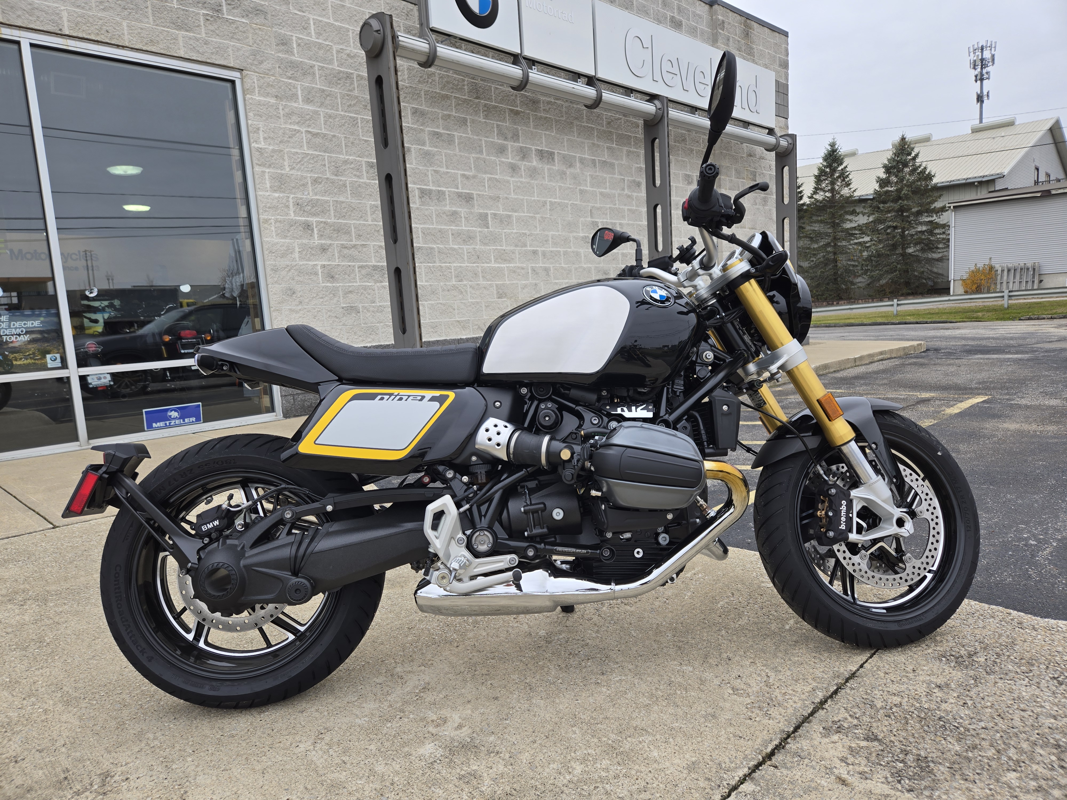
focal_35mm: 23
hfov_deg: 73.9
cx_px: 534
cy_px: 400
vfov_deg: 58.9
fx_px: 709
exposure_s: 1/318
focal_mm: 5.4
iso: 25
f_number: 1.8
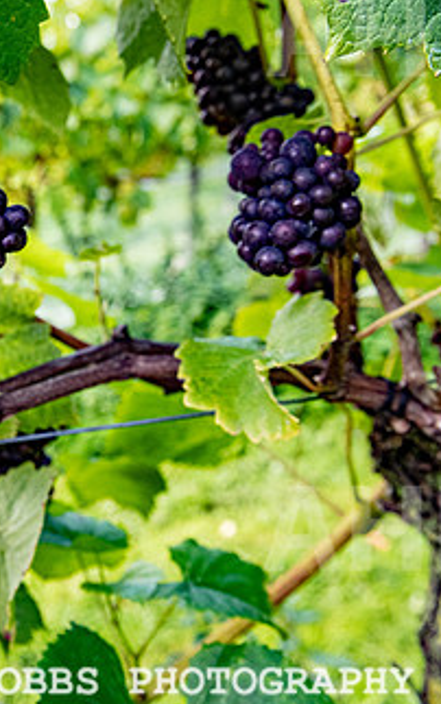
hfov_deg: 27.1
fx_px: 846
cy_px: 293
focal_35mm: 44
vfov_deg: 45.1
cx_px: -31
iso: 800
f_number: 5.6
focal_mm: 24
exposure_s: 1/500
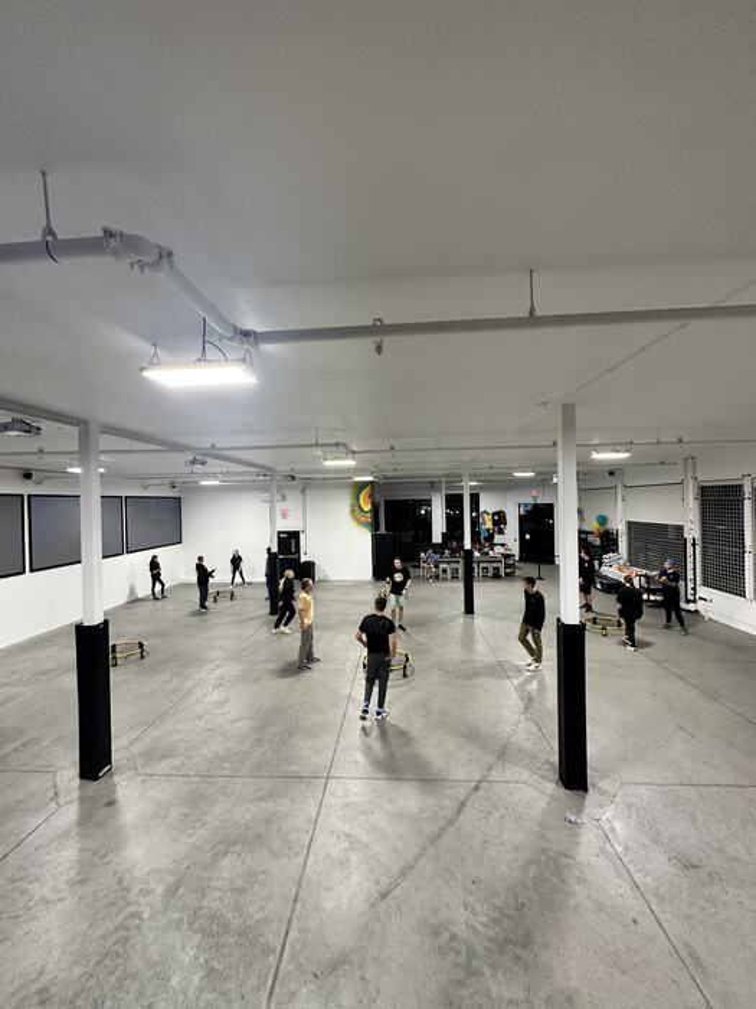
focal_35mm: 14
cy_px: 504
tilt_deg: -2.6
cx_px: 378
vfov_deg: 102.1
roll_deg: +1.1
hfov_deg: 85.7
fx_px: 408
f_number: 2.2
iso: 160
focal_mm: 2.22
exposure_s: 1/120
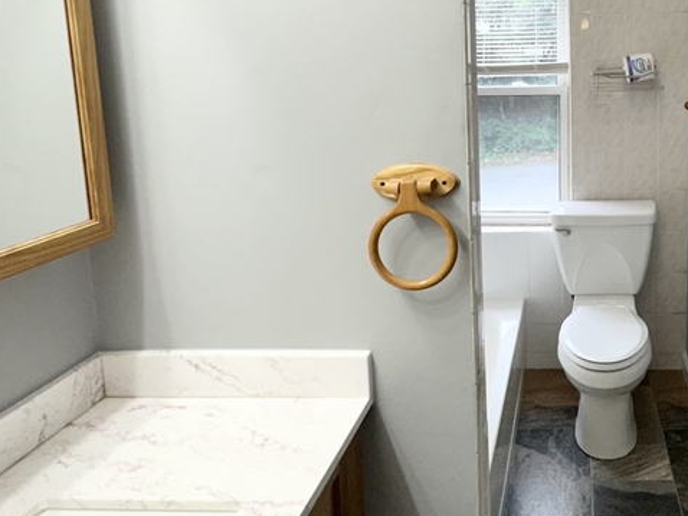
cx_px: 556
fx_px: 596
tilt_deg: -7.6
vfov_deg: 45.2
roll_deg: -0.1
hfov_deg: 55.5
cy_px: 131
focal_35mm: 30
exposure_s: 1/120
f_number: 2.2
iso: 64
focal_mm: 2.22
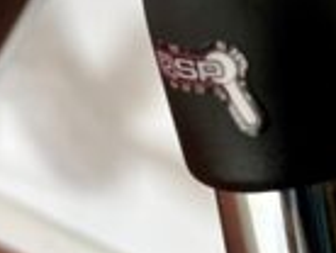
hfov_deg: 16.2
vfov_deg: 12.7
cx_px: 472
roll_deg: -6.3
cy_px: -85
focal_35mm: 113
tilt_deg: -30.9
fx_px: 1099
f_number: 1.6
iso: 100
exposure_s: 1/122
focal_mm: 5.1
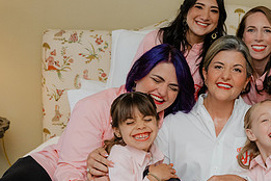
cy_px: 127
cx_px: 231
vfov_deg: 18.8
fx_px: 543
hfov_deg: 27.3
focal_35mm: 72
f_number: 4
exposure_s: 1/200
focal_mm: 32.5
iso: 800
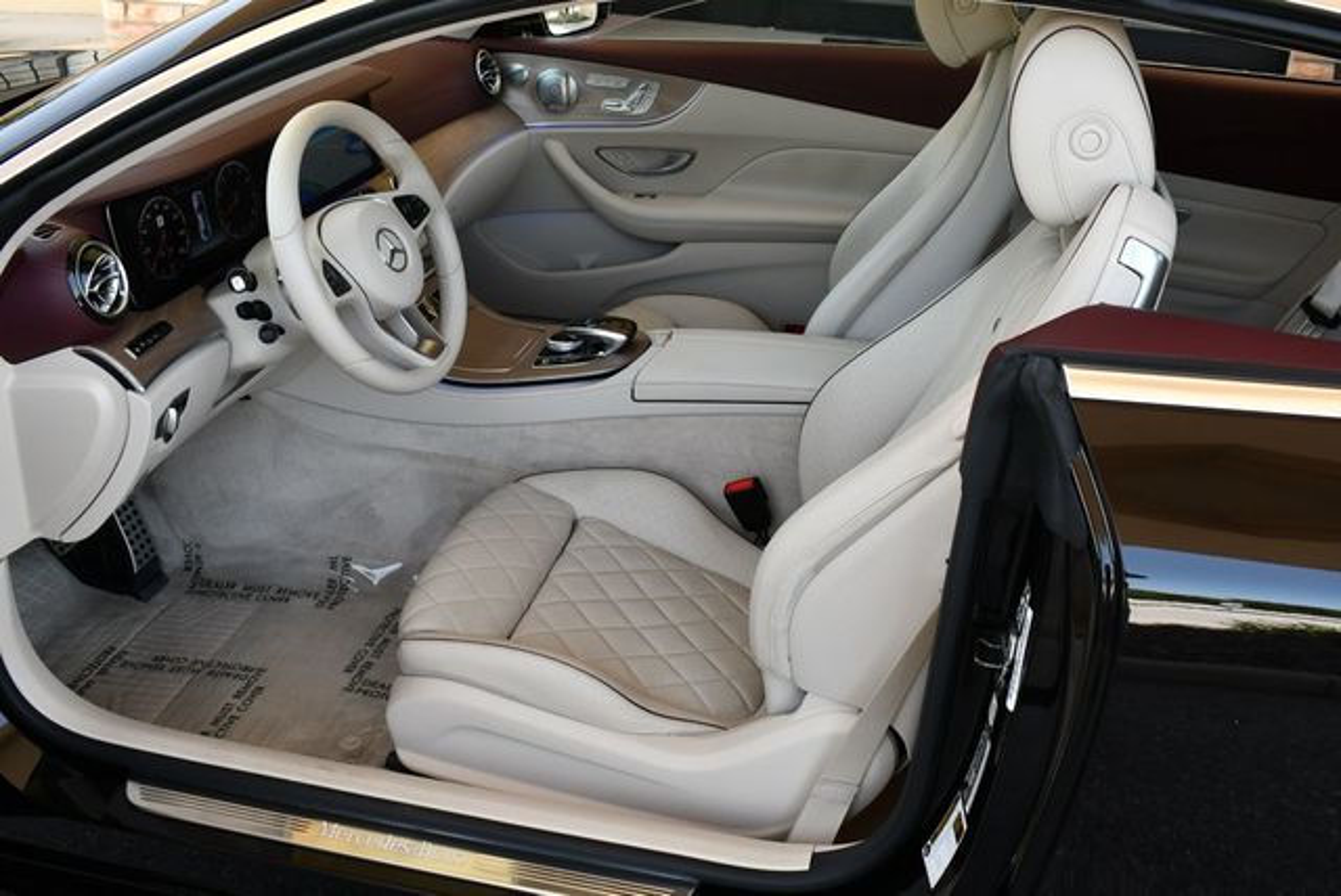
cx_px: 670
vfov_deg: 36.9
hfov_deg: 53.1
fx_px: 1342
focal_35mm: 36
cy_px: 448
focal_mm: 18
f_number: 5
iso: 400
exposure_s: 1/250
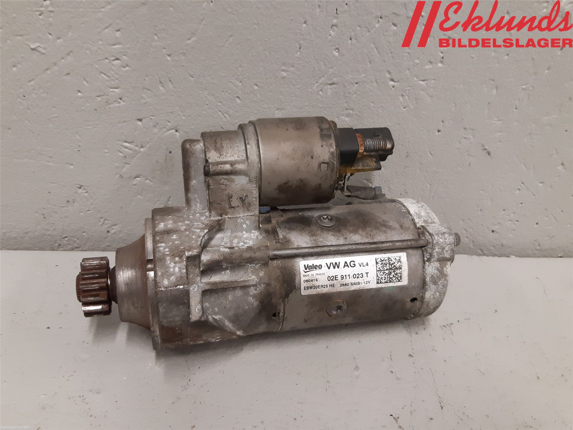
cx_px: 286
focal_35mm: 26
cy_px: 215
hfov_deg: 67.3
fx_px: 430
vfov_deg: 53.1
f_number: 1.7
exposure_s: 1/50
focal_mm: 3.93
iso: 160
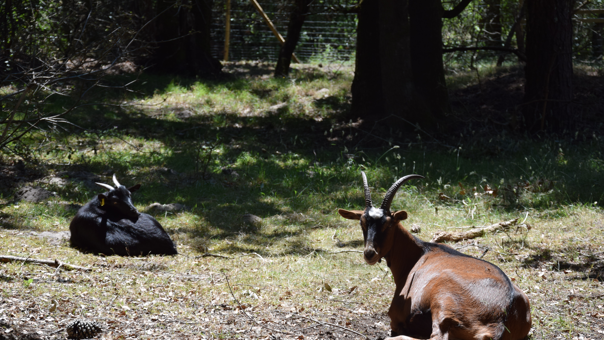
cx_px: 302
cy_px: 194
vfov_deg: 11.6
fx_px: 1666
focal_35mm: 104
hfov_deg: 20.6
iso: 220
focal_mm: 66
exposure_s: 1/500
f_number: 5.6
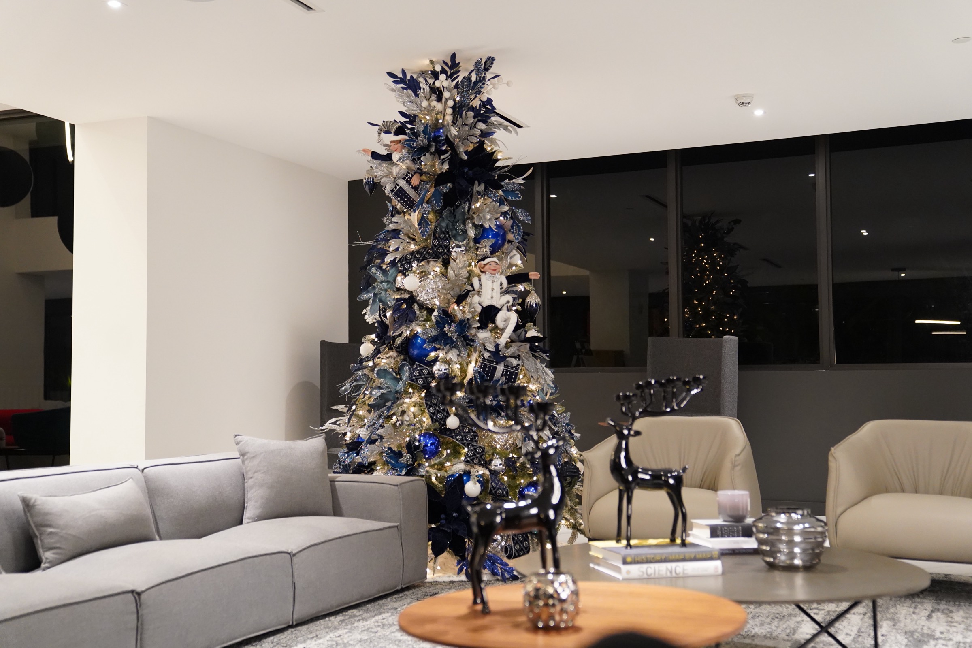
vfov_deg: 31.9
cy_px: 324
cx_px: 486
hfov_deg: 46.4
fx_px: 1134
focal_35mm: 42
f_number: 2.8
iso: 6400
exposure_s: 1/160
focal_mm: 42
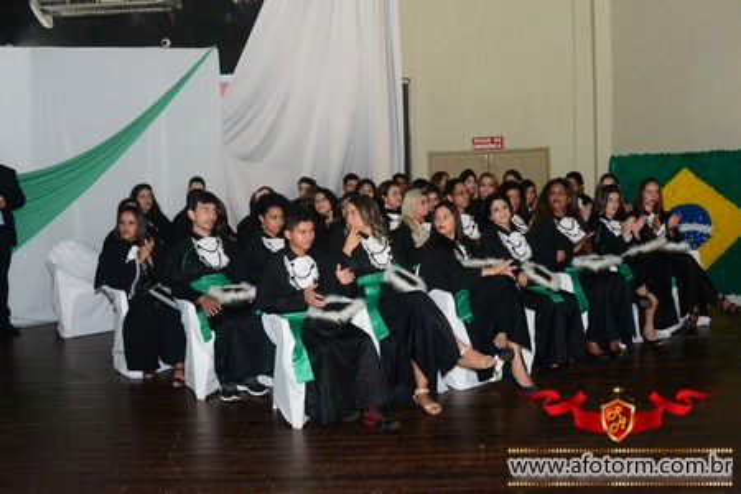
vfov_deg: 34.2
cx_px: 370
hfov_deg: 49.6
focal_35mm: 39
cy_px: 247
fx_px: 803
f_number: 7.1
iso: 3200
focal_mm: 26
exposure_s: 1/80
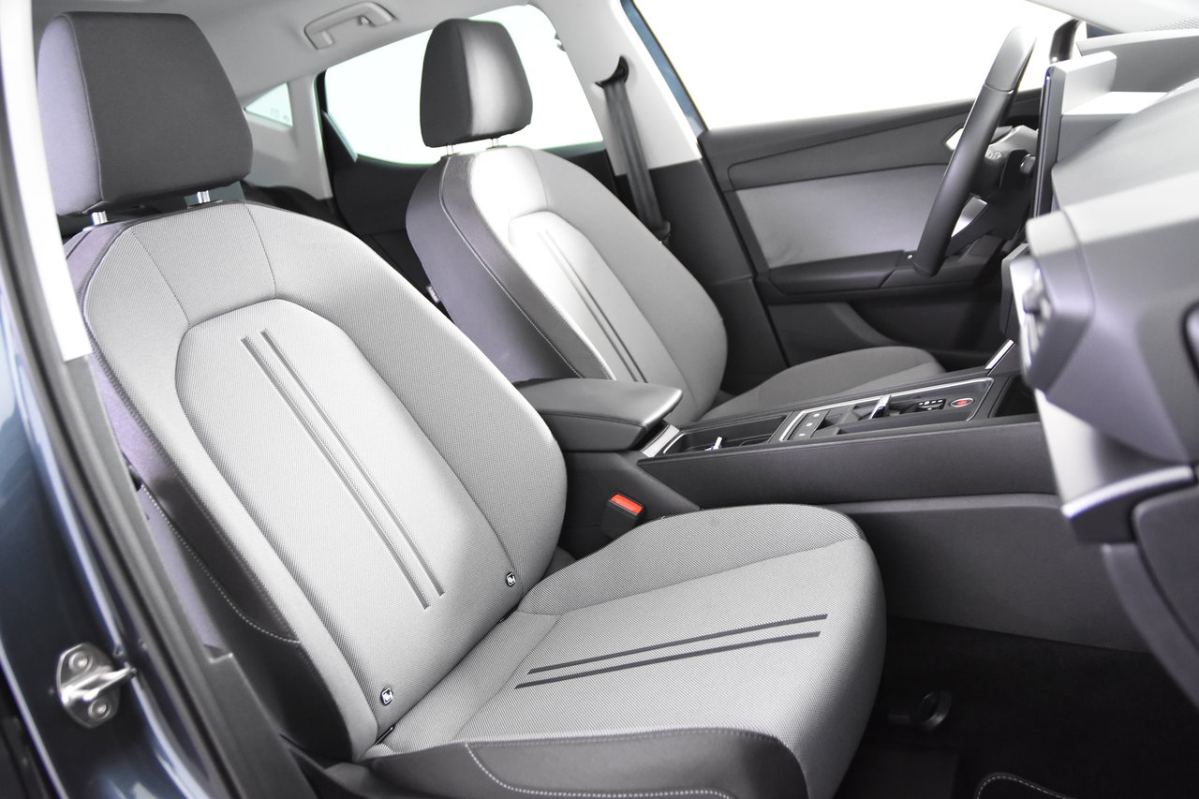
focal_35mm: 26
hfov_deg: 70.4
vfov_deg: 50.4
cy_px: 400
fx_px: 849
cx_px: 600
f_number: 2.8
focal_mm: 17
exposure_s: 1/25
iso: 2500
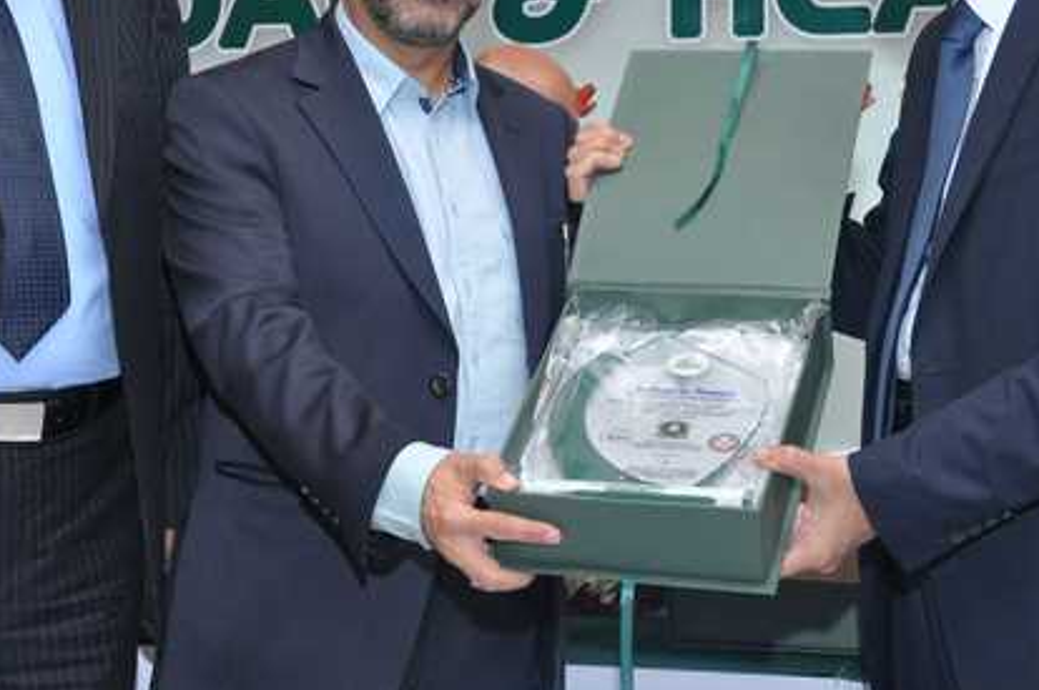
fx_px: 2508
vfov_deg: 15.6
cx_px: 419
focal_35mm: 87
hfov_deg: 23.4
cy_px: 182
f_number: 6.3
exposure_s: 1/125
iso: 800
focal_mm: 30
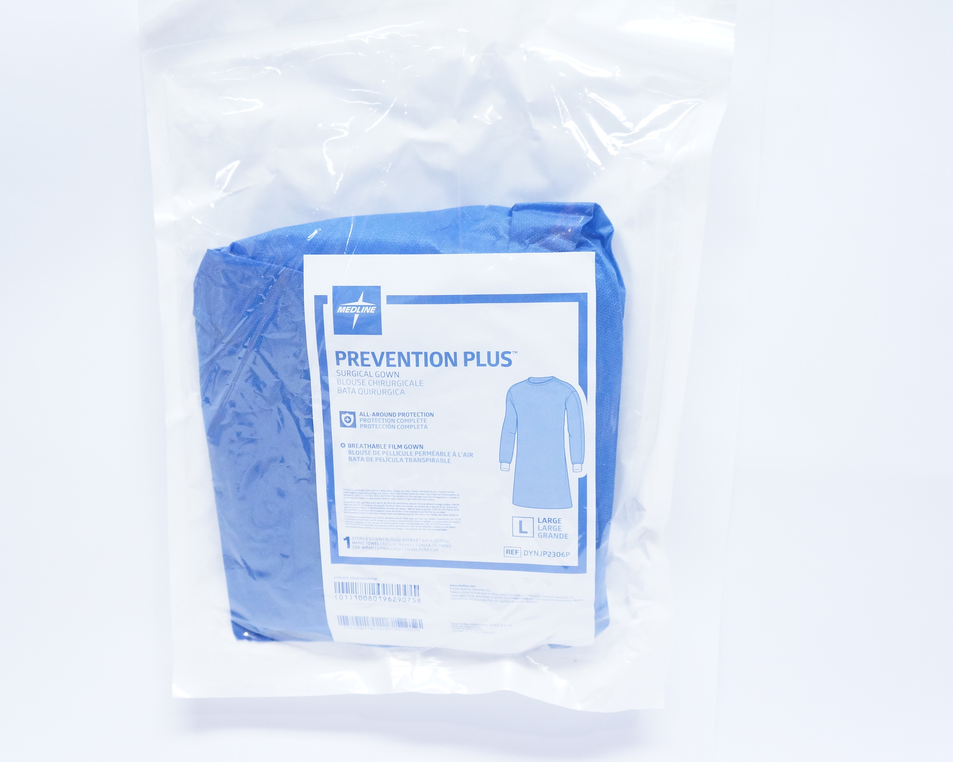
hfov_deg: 45.2
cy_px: 376
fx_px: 1145
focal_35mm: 41
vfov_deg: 36.8
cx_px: 461
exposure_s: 1/160
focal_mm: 23
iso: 1600
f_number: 4
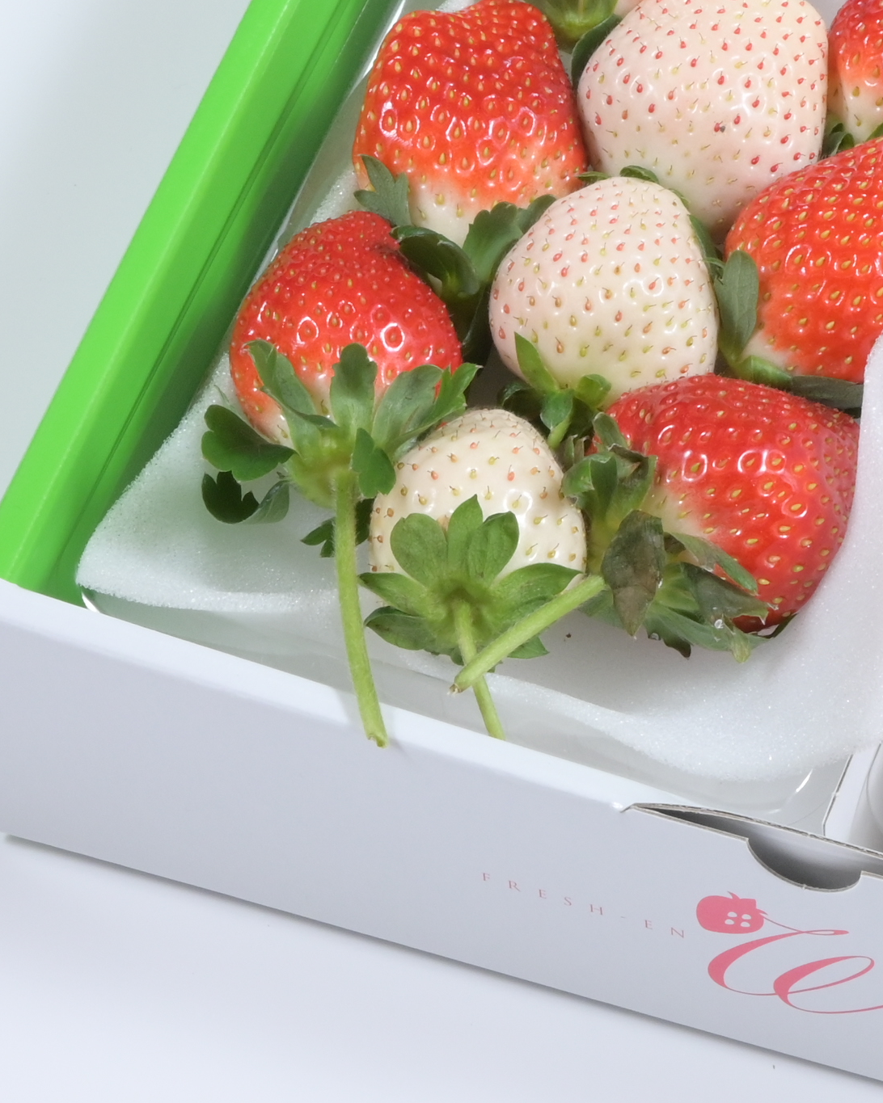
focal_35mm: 298
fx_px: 9735
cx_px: 1111
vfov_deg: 6.5
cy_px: -109
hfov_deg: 5.2
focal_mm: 70
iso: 400
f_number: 16
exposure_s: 1/100
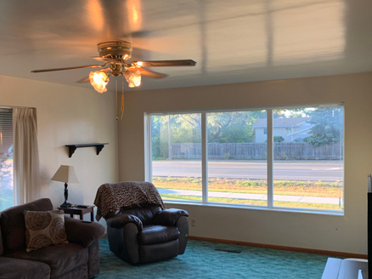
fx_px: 408
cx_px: 145
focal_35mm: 38
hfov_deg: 48.6
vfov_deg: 37.6
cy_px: 160
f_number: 1.8
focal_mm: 4.25
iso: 50
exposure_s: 1/60
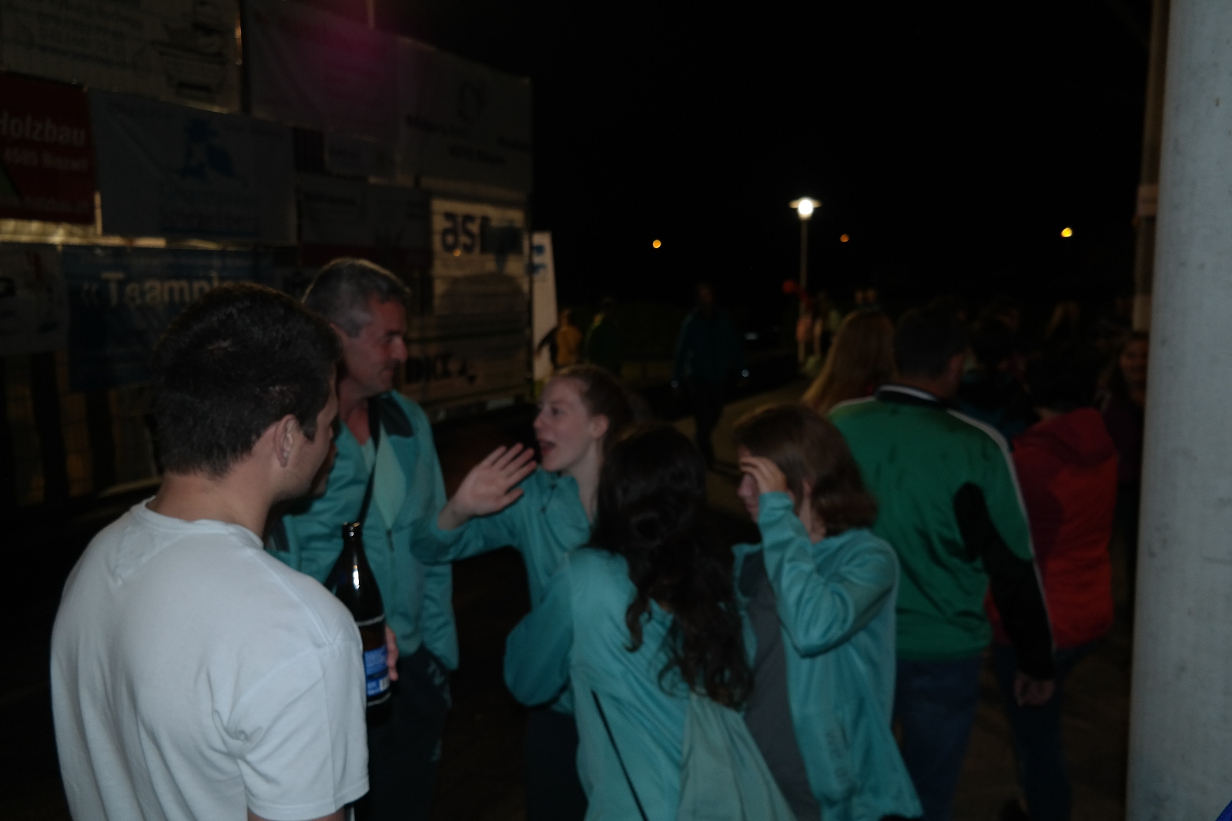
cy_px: 410
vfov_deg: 44.9
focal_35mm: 29
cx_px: 616
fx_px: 992
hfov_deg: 63.7
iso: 400
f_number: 3.5
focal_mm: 19
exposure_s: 1/40
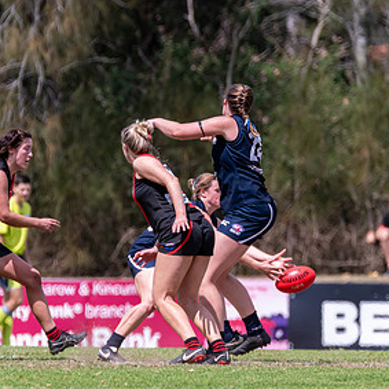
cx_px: 107
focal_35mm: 861
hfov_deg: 2.0
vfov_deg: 2.0
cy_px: 177
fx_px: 10947
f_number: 6.3
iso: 800
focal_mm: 420
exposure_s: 1/3200
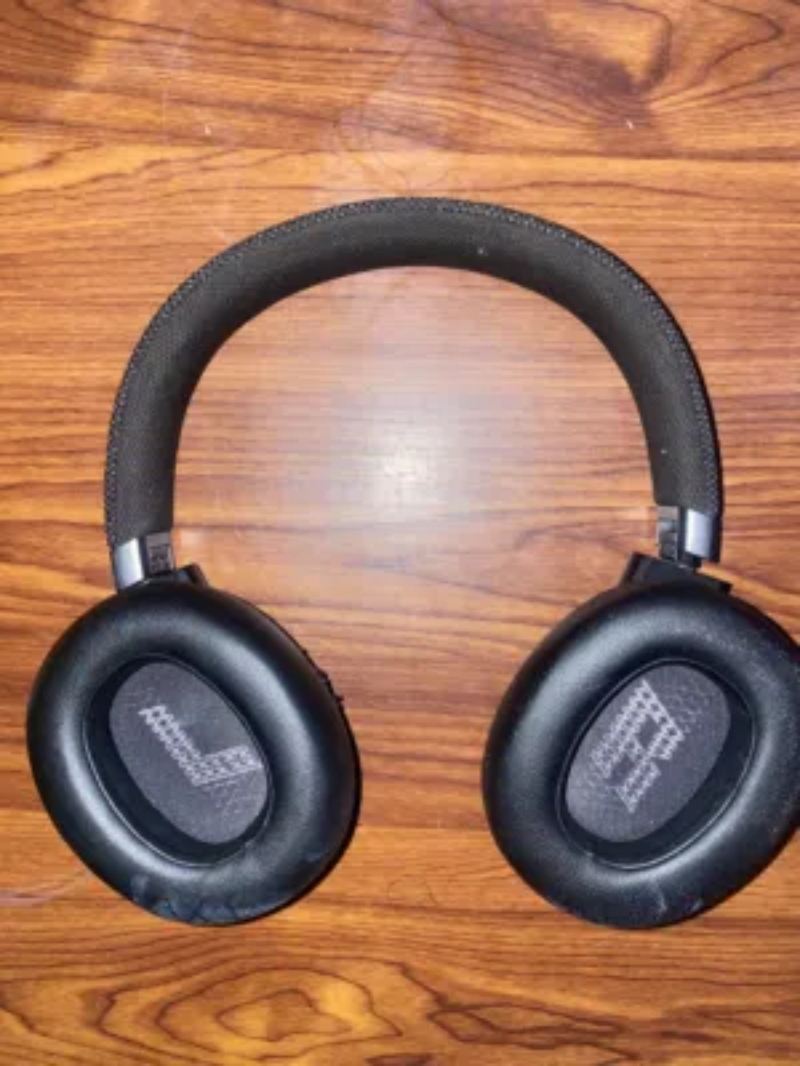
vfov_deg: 67.3
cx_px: 400
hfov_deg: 53.1
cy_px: 533
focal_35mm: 26
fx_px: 801
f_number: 1.8
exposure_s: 1/43
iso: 40
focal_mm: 4.25
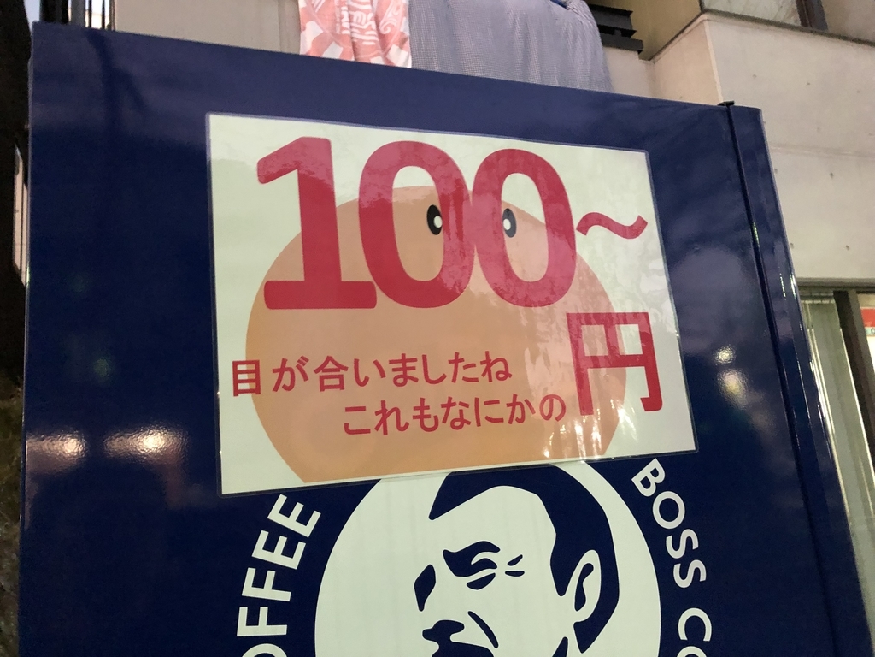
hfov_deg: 63.4
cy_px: 328
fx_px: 708
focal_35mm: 28
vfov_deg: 49.7
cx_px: 438
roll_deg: +6.5
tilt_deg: +11.1
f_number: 1.8
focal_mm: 4
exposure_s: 1/4
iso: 100
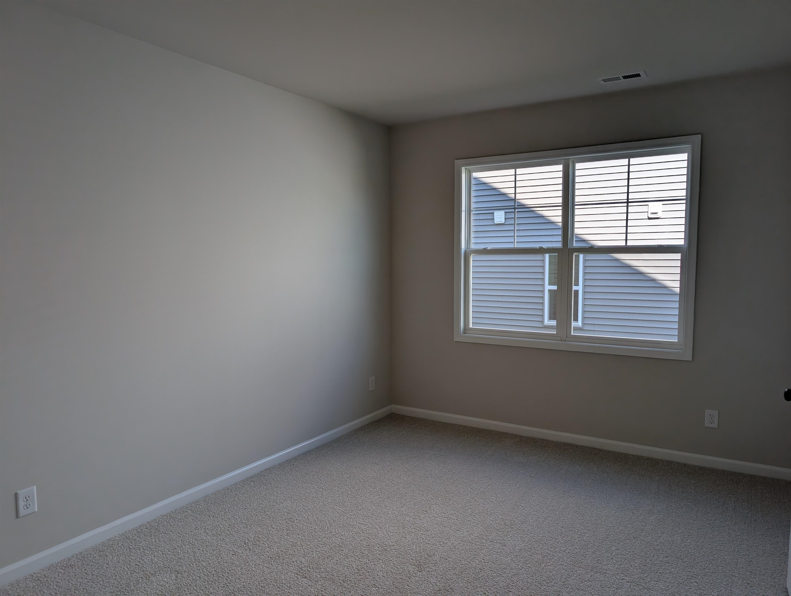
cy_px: 298
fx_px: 549
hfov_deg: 71.5
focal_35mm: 24
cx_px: 396
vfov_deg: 56.9
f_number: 1.68
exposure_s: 1/252
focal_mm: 6.9
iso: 22
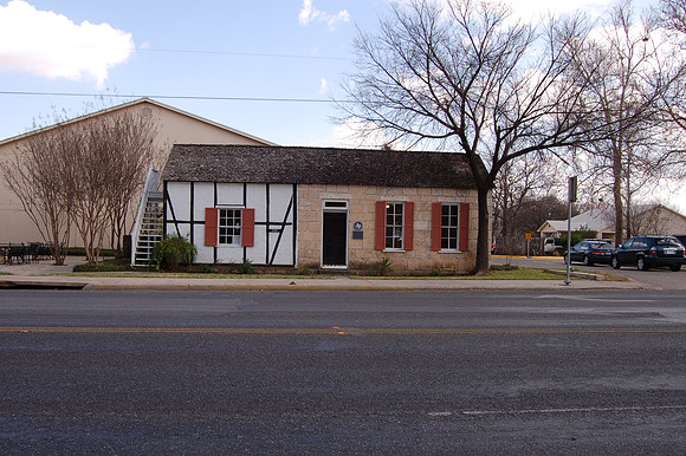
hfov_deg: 62.0
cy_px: 228
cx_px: 343
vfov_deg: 43.6
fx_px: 571
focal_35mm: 30
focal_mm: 20
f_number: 9
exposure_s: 1/160
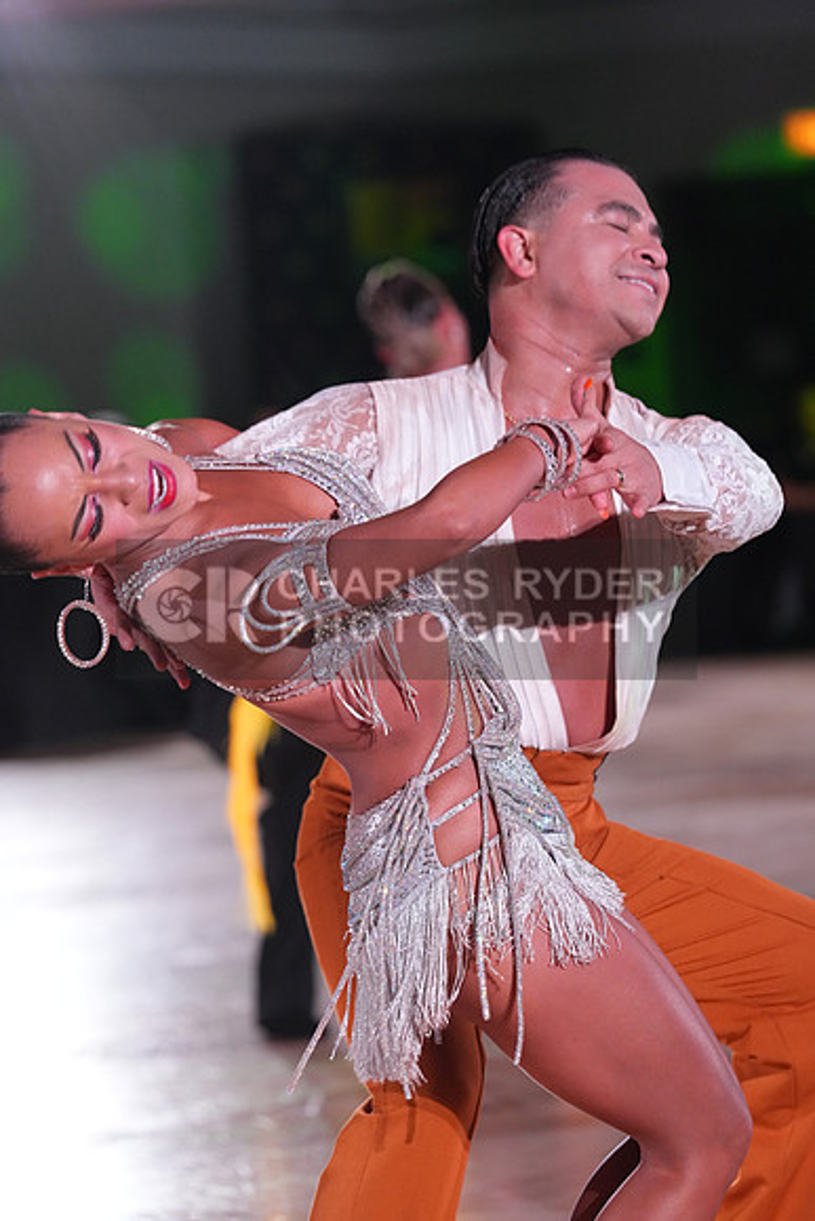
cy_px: 610
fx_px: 6074
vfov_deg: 11.5
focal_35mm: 179
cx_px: 408
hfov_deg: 7.7
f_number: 5
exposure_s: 1/250
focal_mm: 179
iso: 4000
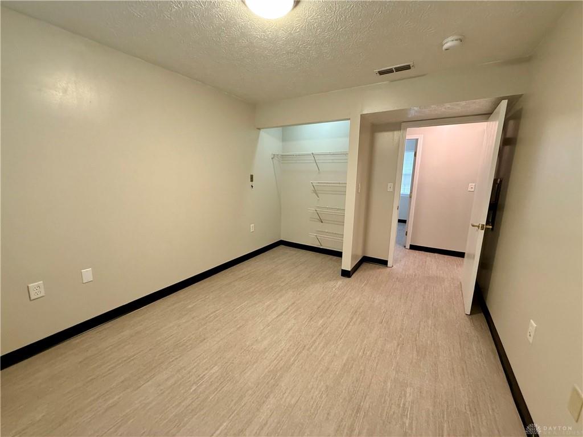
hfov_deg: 102.1
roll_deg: -0.1
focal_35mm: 14
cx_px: 292
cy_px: 218
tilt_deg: -7.9
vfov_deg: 85.7
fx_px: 236
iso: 250
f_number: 2.2
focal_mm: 2.22
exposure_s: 1/60
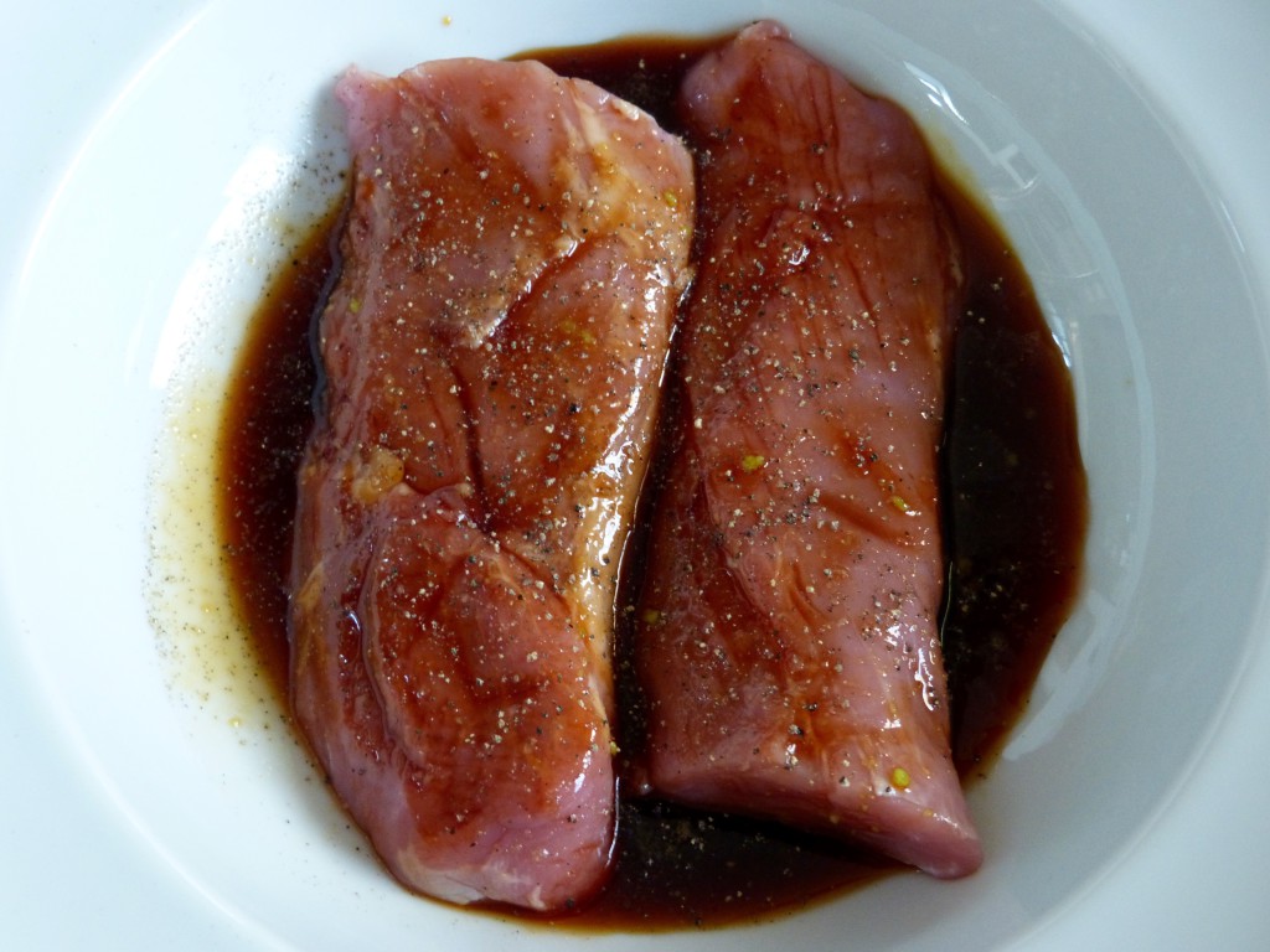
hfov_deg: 40.4
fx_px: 1724
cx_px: 635
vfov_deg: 30.9
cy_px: 476
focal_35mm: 47
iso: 400
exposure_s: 1/10
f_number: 3.2
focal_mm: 8.1
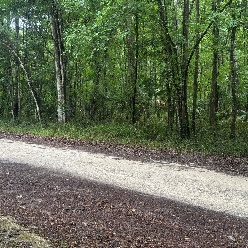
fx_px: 357
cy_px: 89
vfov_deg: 38.0
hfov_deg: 38.1
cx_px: 93
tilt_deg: +1.0
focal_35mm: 44
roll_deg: -0.2
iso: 32
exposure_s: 1/131
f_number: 1.6
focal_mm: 5.96
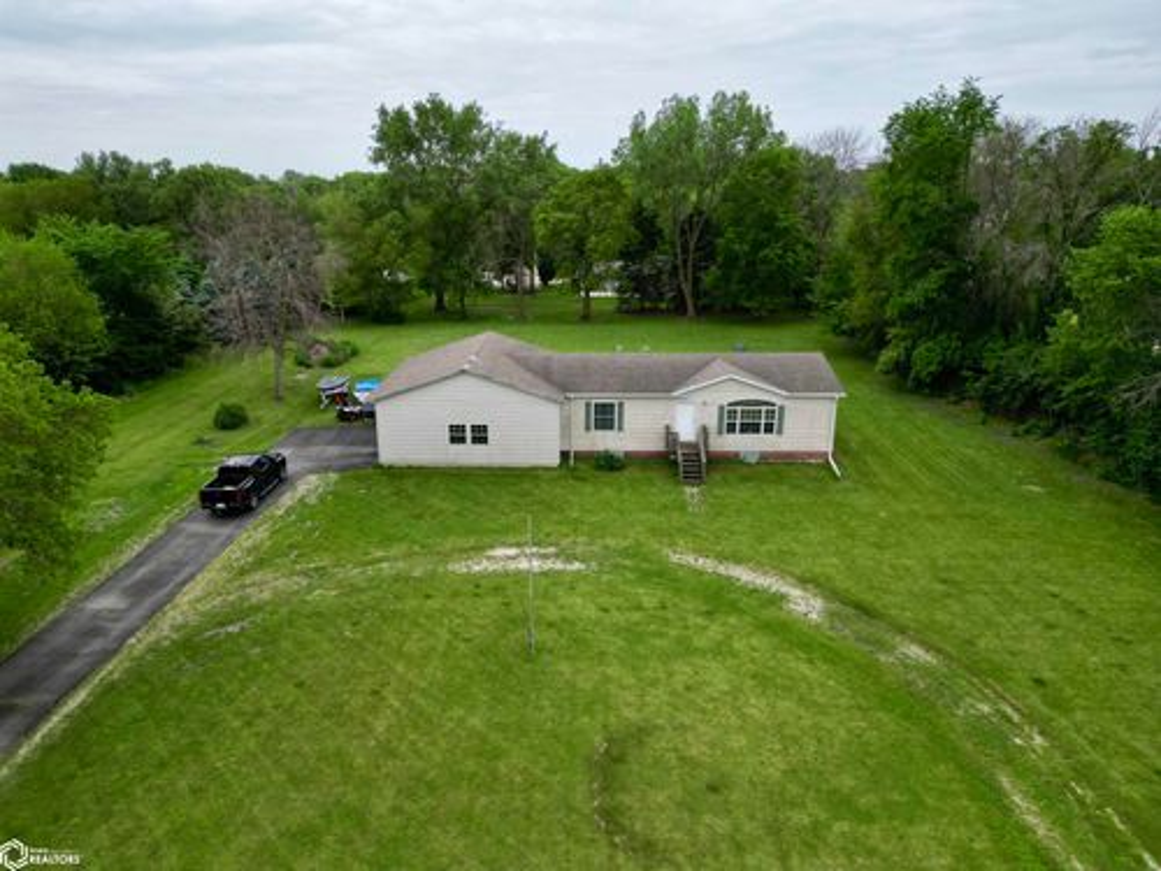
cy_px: 436
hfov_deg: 71.6
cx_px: 580
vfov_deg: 56.8
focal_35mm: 24
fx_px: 805
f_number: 1.7
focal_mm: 6.72
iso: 120
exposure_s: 1/2500
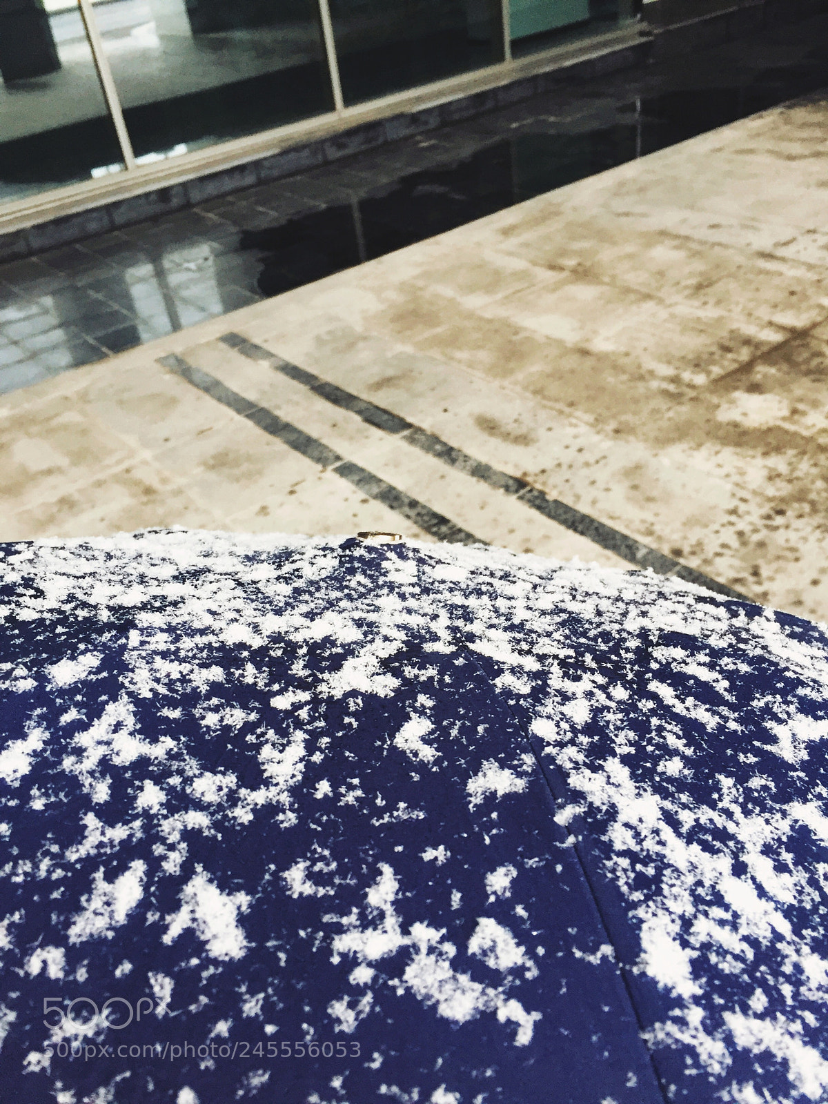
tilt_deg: -35.9
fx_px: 925
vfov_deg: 61.7
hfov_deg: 48.2
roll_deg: +8.4
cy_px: 552
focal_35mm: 29
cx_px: 414
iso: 100
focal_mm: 4.15
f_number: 2.2
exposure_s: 1/33
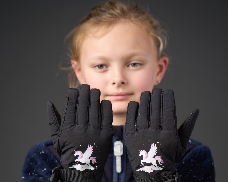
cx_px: 114
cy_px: 160
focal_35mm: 120
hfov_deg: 16.0
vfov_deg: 12.8
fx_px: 810
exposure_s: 1/200
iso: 80
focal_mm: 85
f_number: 3.5
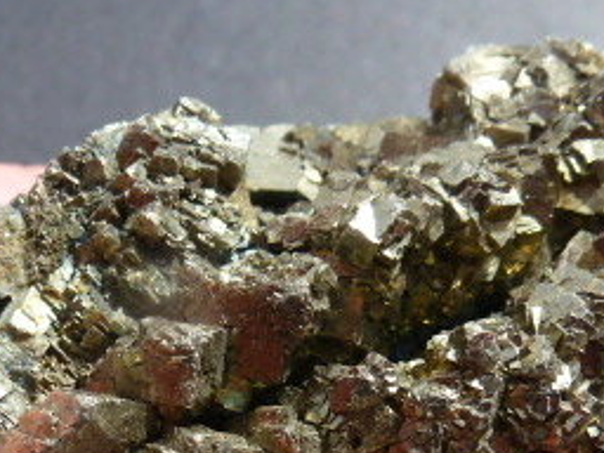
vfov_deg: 23.1
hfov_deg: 31.9
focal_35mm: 60
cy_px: 486
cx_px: 193
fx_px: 1047
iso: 100
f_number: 4
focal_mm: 4.3
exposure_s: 1/800
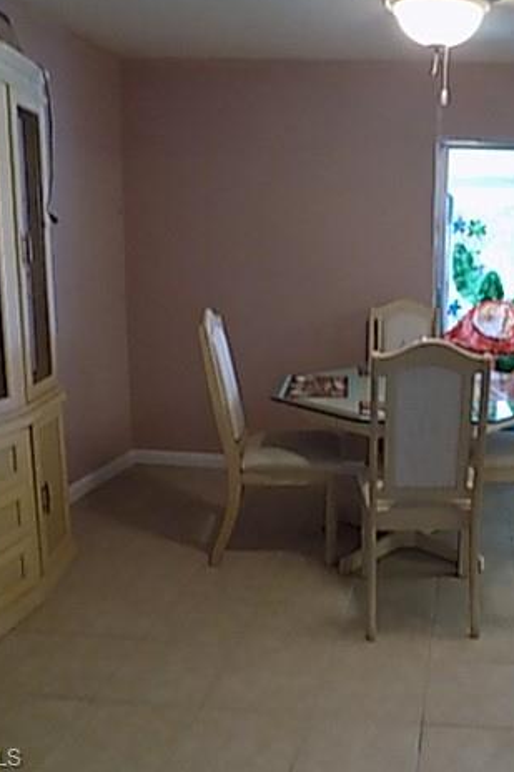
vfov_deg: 57.2
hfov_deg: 38.1
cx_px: 431
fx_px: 707
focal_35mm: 33
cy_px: 374
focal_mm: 4
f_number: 3.1
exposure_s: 1/30
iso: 400
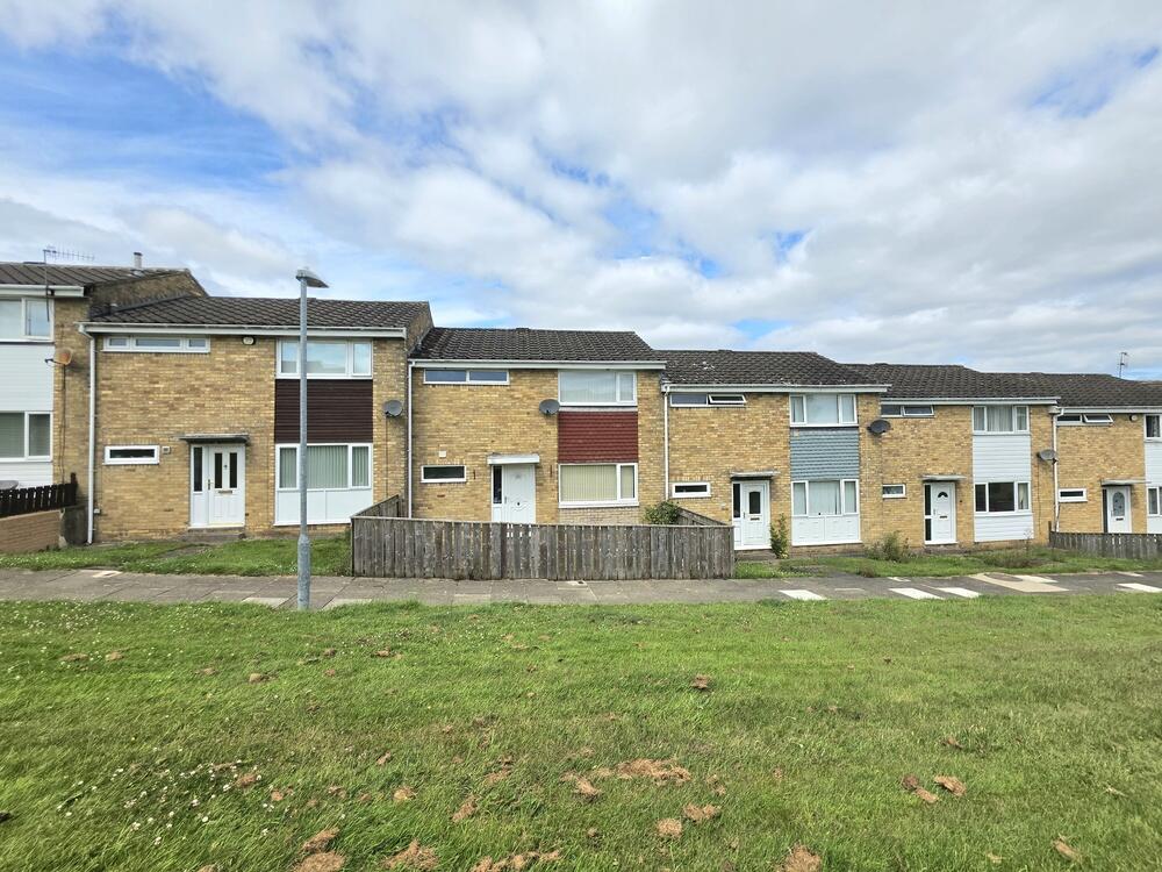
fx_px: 436
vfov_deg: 89.9
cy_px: 436
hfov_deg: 106.2
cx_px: 581
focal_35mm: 13
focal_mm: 2.2
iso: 32
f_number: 1.9
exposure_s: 1/2500
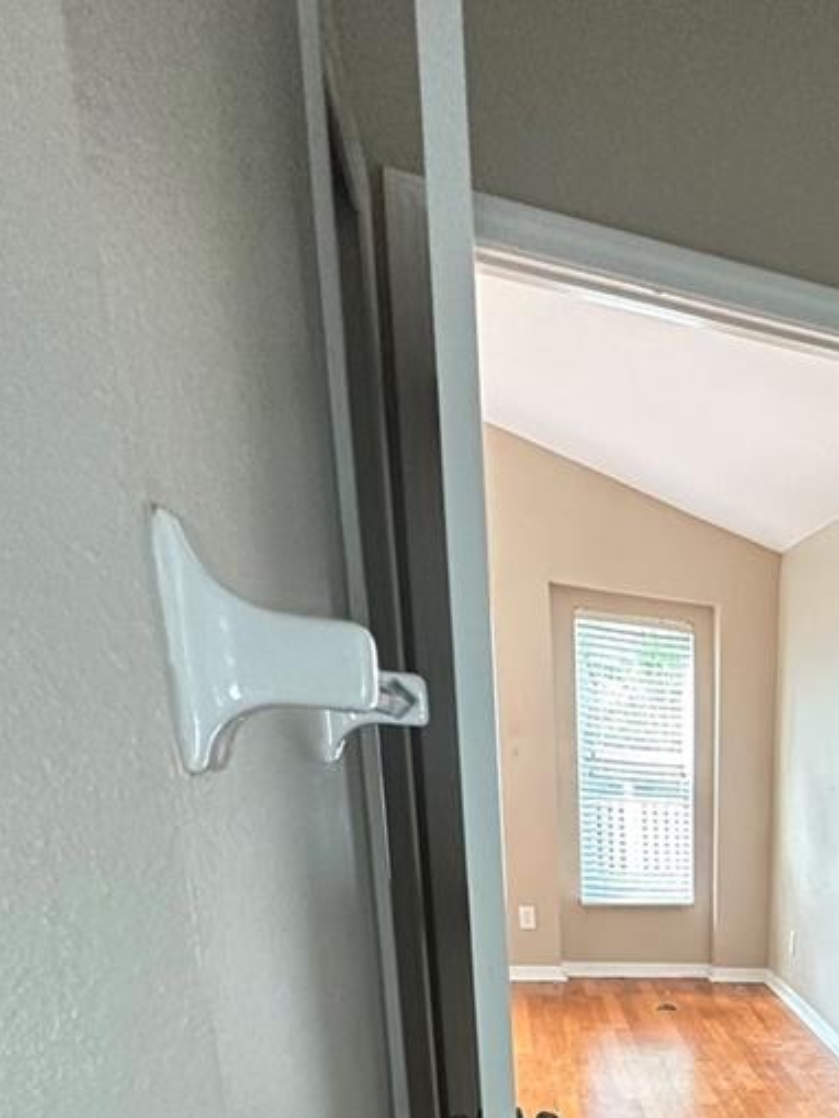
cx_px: 980
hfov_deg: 35.1
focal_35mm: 33
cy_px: 1107
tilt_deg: -17.4
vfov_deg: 46.7
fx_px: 1066
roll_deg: -6.0
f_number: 2.2
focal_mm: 2.22
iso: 320
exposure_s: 1/60
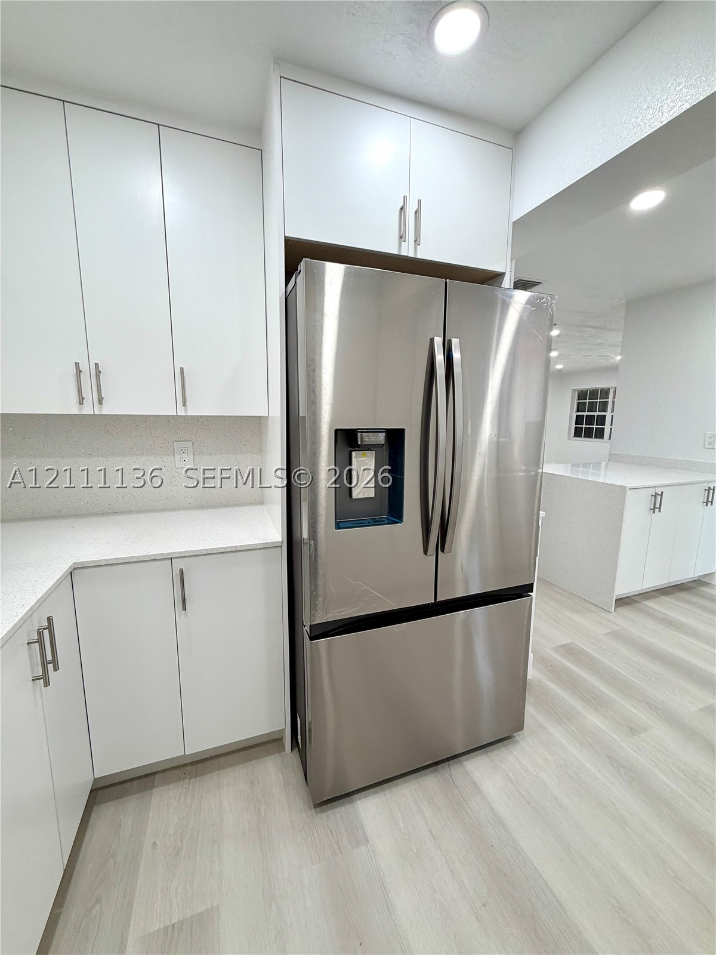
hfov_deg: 85.7
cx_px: 358
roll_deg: -0.2
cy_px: 478
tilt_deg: -8.3
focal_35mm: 14
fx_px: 386
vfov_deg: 102.1
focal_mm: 2.22
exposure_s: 1/120
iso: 125
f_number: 2.2
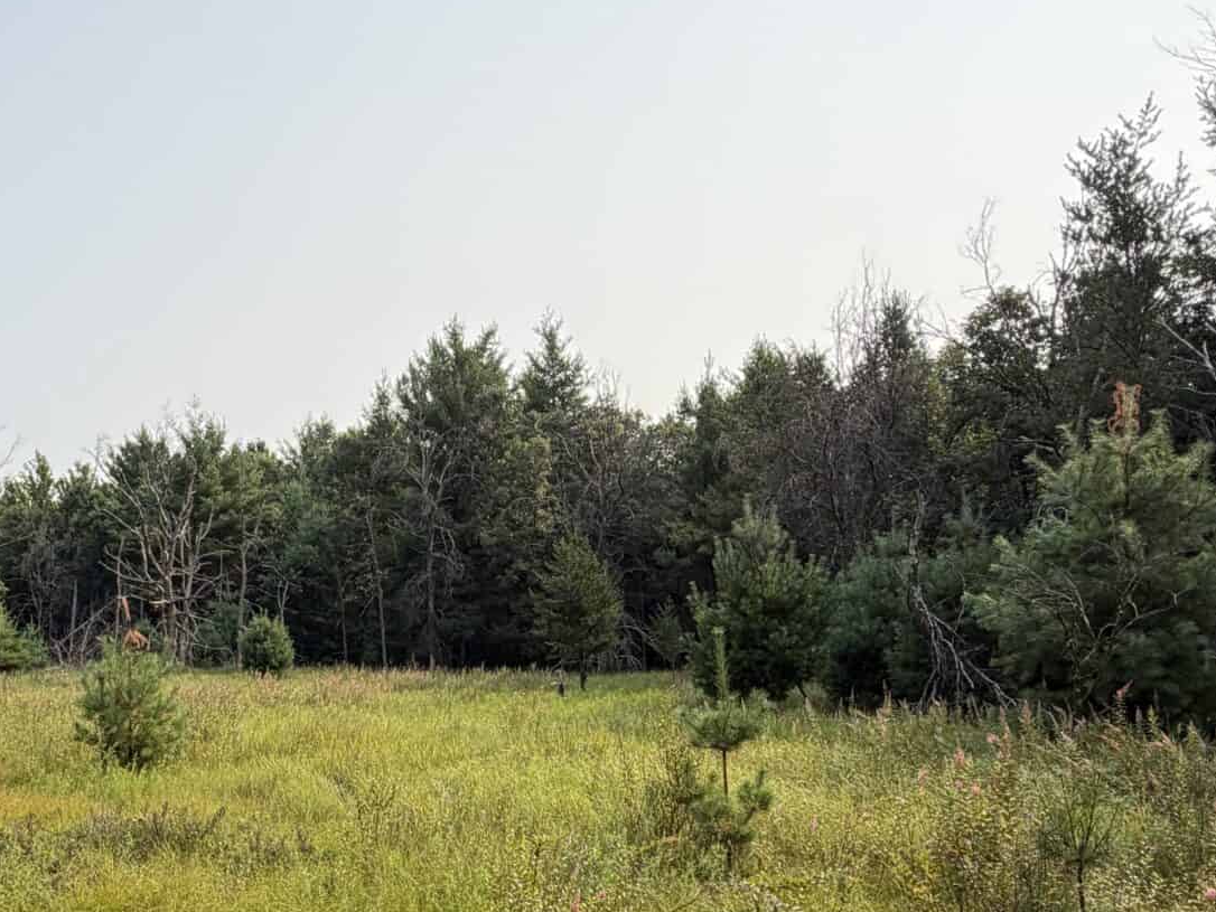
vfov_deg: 41.6
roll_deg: +0.3
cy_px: 688
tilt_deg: -0.5
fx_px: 1159
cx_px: 373
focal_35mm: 33
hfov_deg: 53.8
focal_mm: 2.22
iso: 25
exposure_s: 1/770
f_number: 2.2
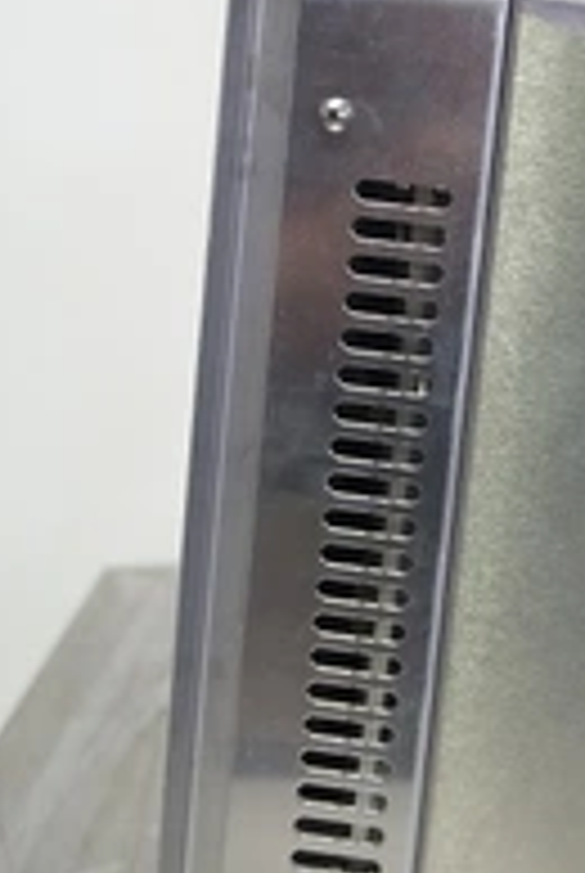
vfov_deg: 26.3
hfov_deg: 17.5
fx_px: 1871
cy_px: 410
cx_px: 515
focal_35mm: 77
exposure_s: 1/50
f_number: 4.5
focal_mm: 25
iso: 800
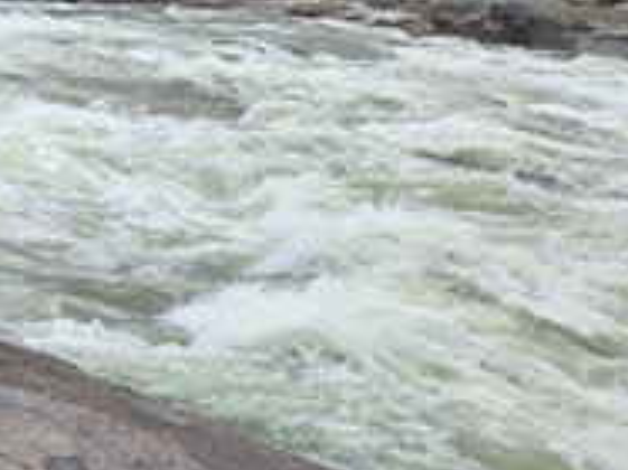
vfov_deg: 24.8
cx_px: -138
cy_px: 225
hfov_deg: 28.3
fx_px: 1070
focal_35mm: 59
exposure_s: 1/292
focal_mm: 5.4
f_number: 1.8
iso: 25
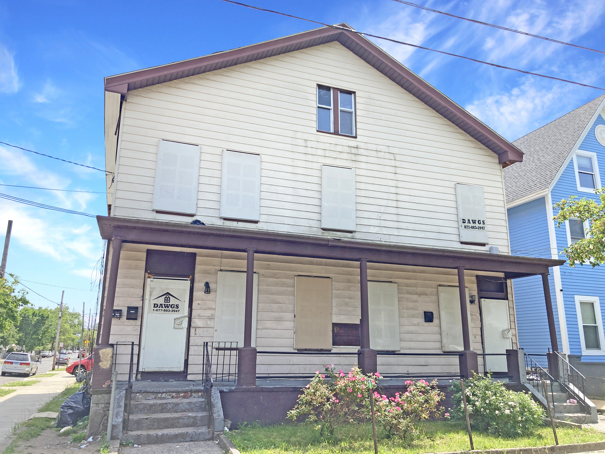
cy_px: 227
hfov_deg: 63.4
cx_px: 302
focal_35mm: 28
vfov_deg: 49.7
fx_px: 489
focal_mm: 3.99
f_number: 1.8
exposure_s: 1/883
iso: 20
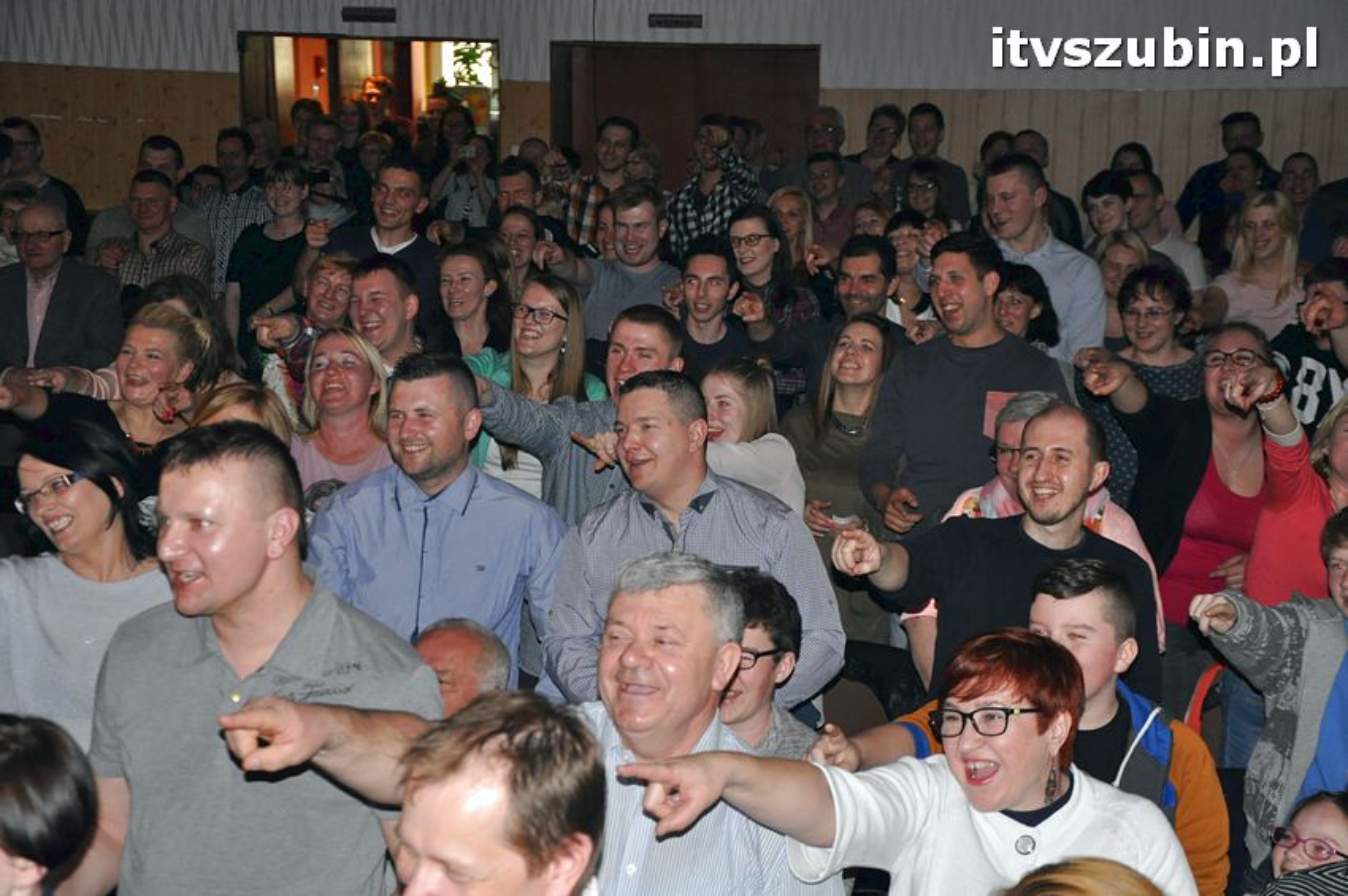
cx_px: 674
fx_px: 2357
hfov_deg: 31.9
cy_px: 448
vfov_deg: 21.5
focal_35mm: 63
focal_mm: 42
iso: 1000
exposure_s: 1/60
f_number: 4.8
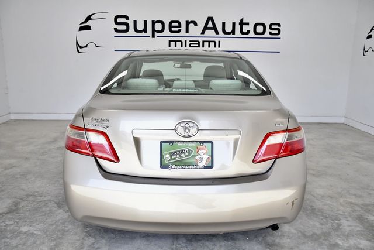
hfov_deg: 57.2
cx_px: 187
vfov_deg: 40.0
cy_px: 125
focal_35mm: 33
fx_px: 343
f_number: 4
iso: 1250
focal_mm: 22
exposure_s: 1/1250
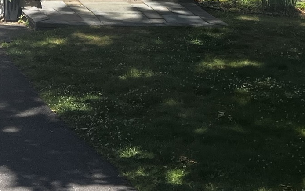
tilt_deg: +0.8
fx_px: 1014
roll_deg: -2.8
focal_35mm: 122
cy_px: -212
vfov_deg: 9.9
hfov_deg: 17.0
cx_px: 89
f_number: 1.5
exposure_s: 1/3831
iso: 50
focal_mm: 5.7
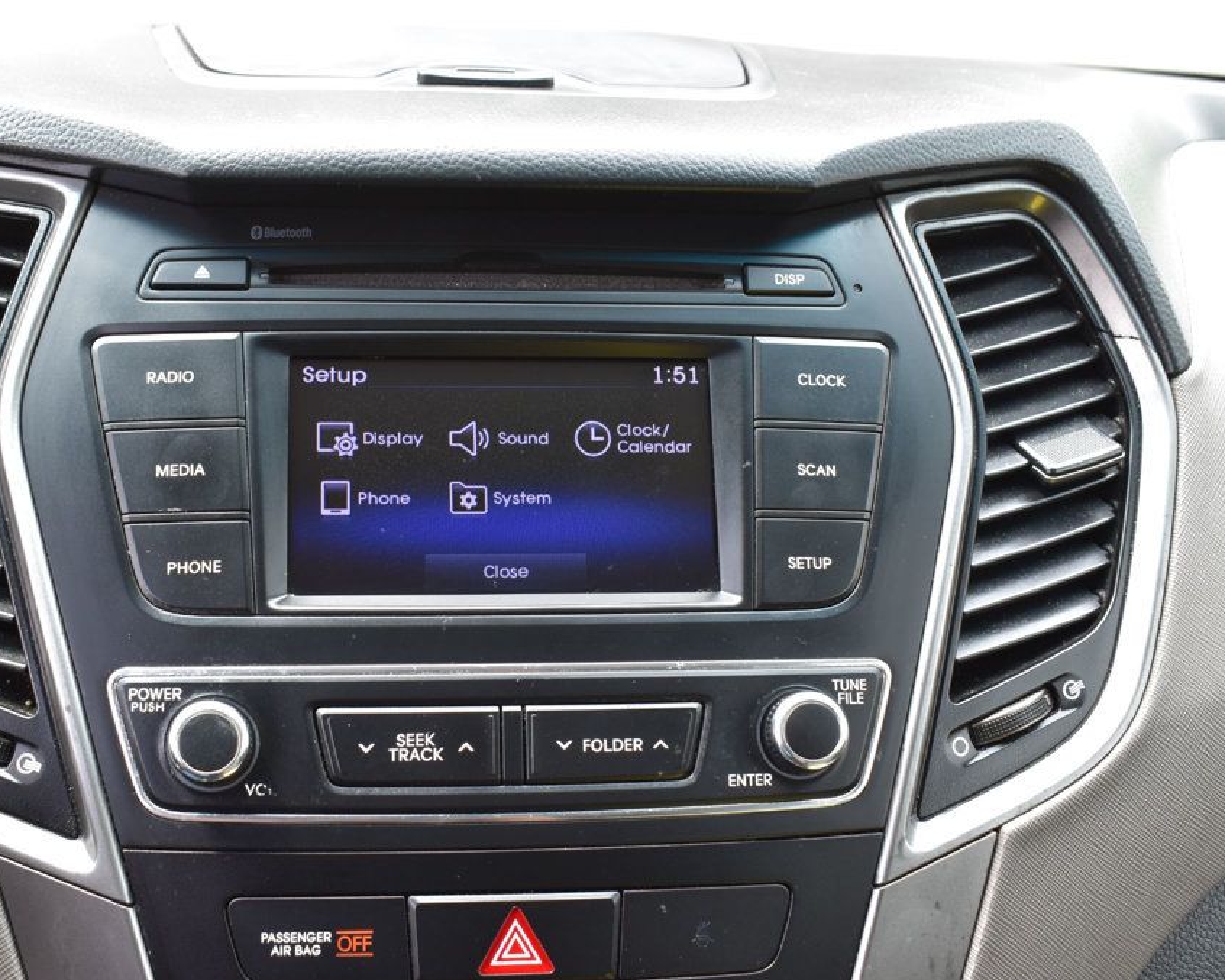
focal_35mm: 43
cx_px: 515
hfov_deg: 43.2
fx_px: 1543
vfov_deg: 35.2
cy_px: 491
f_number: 8
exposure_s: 1/50
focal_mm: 25
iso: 400
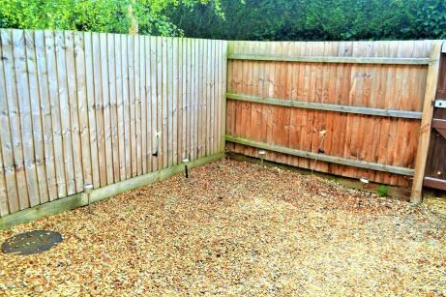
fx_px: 384
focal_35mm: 31
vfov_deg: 42.3
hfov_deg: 60.3
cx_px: 227
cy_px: 148
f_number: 5.6
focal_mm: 20
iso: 100
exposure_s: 1/125
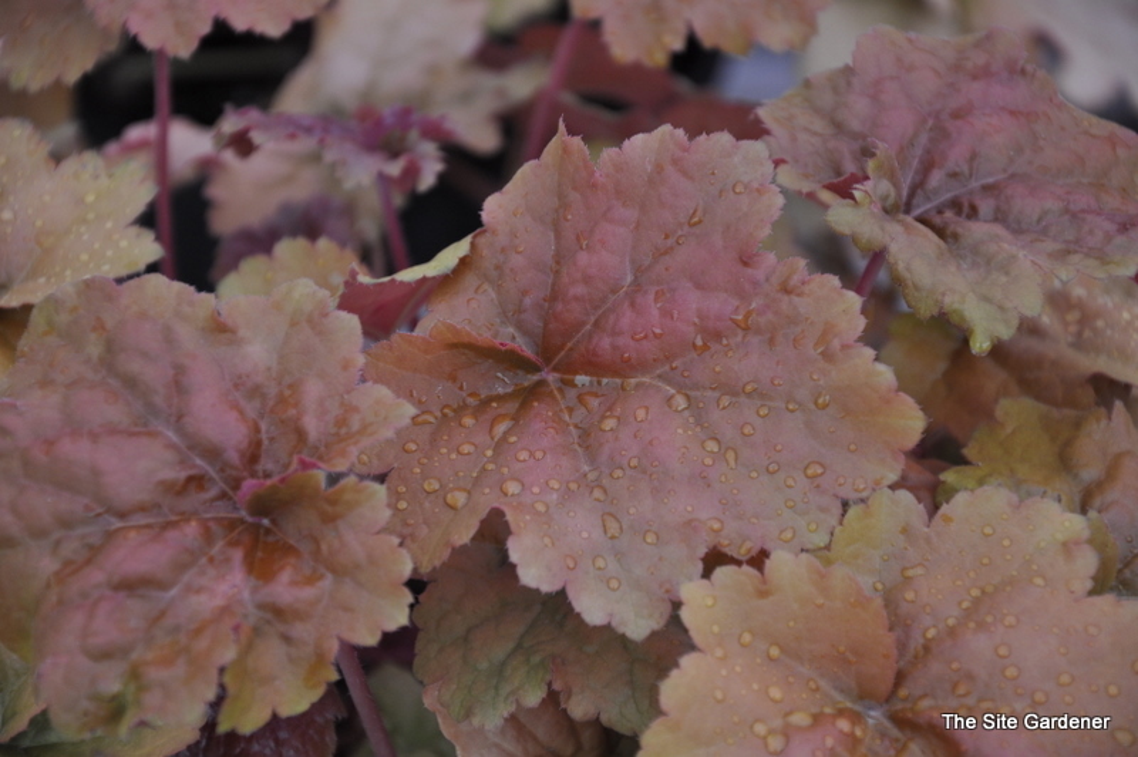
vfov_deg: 8.7
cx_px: 569
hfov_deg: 13.1
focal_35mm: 158
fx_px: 4975
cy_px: 378
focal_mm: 105
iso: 640
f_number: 5.6
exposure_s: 1/60
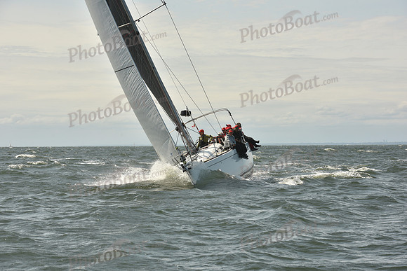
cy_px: 136
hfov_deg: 17.6
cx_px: 204
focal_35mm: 116
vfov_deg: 11.8
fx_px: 1312
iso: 250
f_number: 10
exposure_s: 1/800
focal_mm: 116
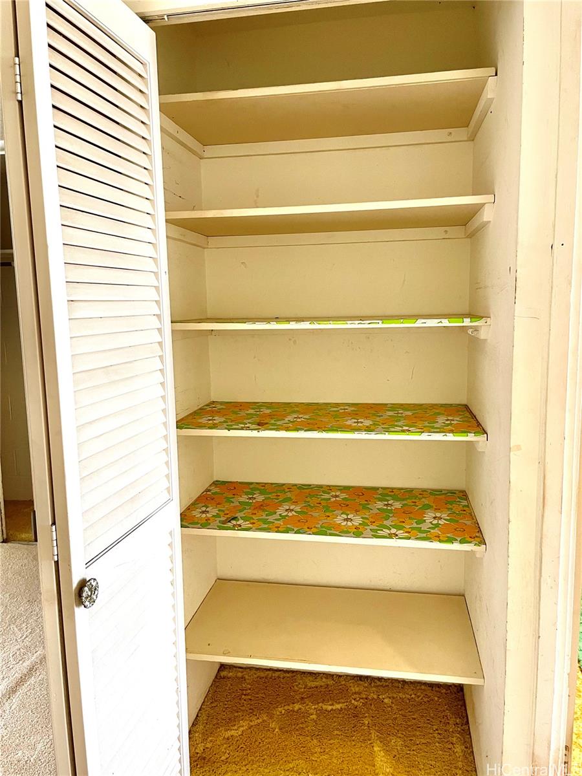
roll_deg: +1.7
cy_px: 388
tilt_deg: -7.8
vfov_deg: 67.3
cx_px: 291
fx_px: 583
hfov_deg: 53.1
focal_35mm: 26
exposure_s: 1/60
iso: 250
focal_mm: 4.2
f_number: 1.6
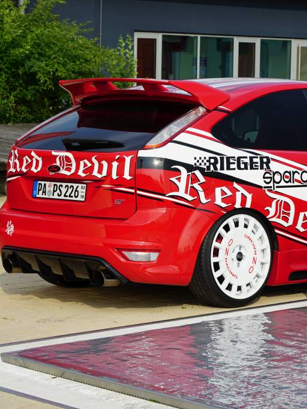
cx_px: 279
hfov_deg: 12.3
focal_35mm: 120
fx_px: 1416
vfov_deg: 16.5
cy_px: 205
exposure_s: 1/160
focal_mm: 55
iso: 100
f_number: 6.3
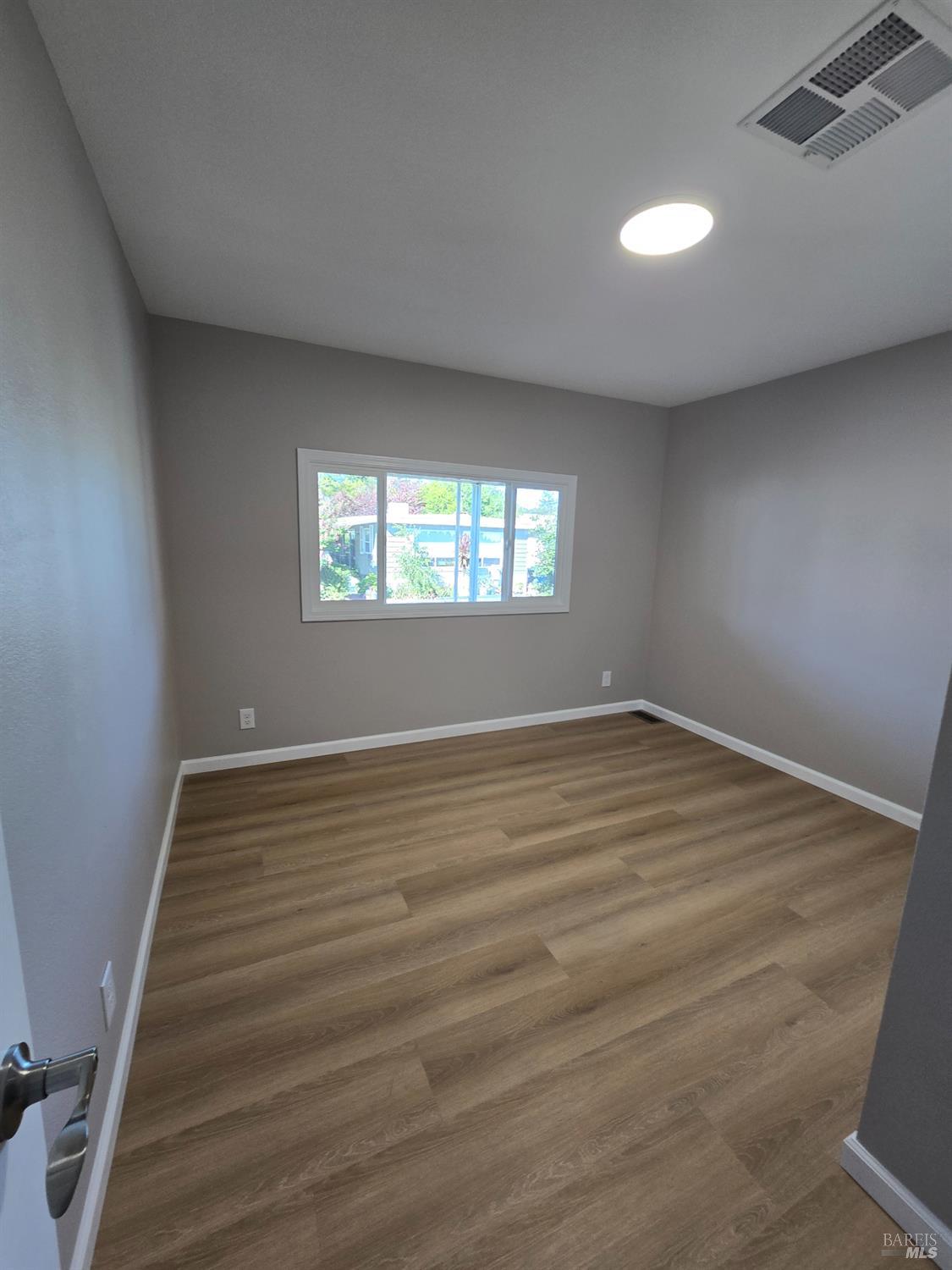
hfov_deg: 89.9
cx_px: 476
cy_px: 635
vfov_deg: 106.2
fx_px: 477
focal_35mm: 13
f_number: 2.2
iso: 80
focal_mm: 2.2
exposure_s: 1/60
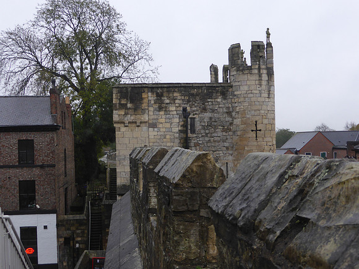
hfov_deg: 41.2
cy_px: 134
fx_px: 477
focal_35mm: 46
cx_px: 180
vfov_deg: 31.5
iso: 100
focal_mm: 7.9
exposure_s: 1/60
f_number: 4.1
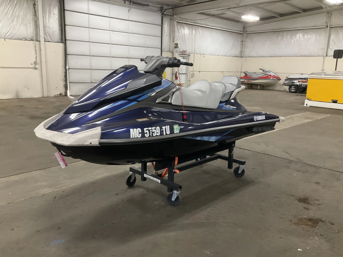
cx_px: 172
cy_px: 128
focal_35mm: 29
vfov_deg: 48.2
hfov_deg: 61.7
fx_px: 287
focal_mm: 3
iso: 200
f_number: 1.8
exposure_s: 1/60
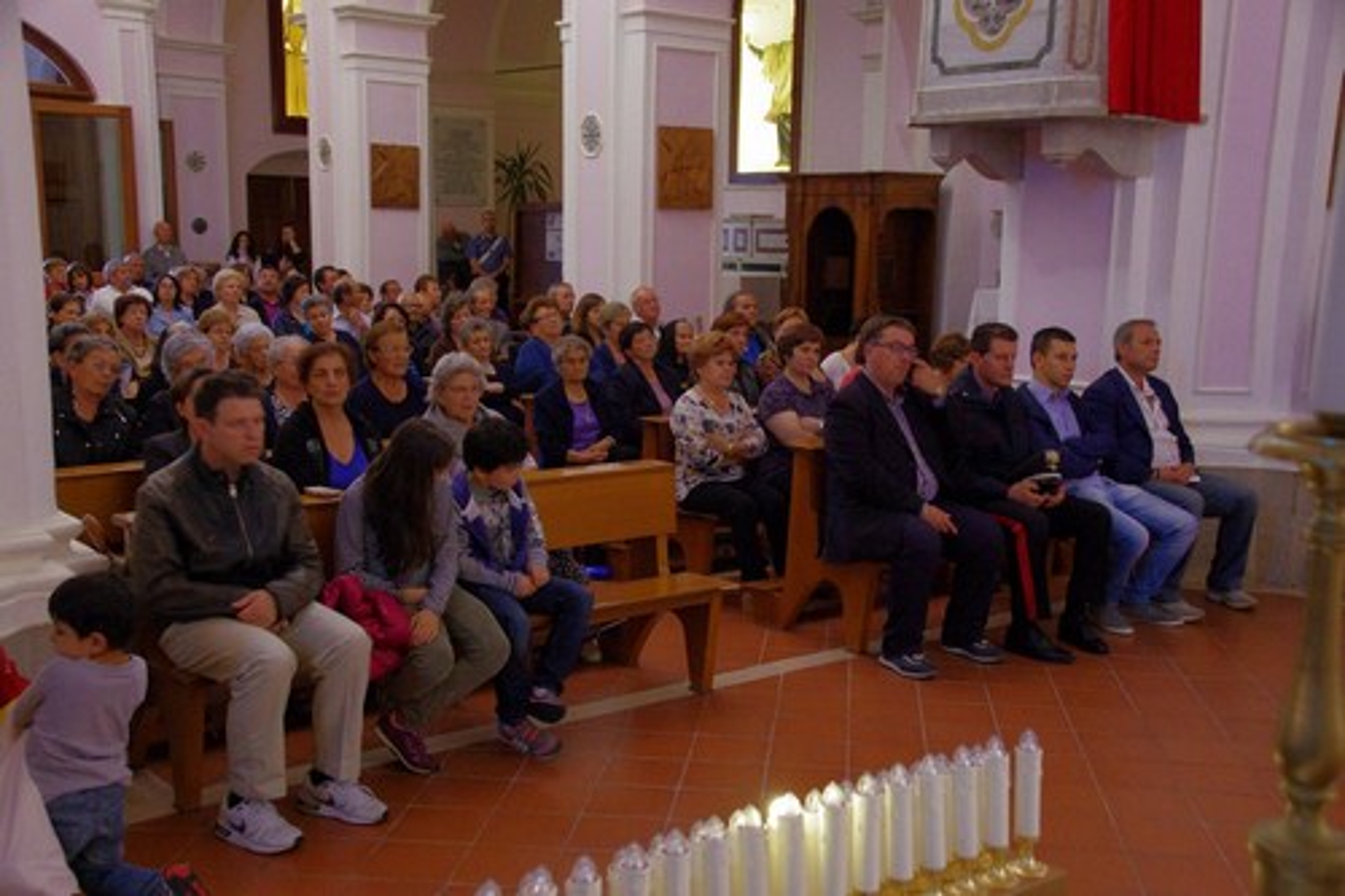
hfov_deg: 49.6
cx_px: 672
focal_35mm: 39
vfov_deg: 34.2
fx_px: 1457
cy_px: 448
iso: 3200
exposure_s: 1/15
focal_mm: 26
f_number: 6.3
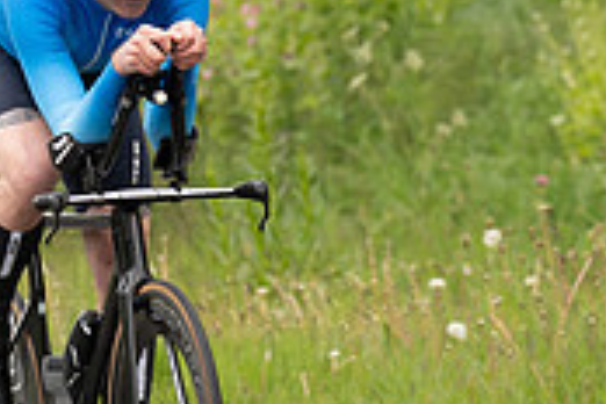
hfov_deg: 2.4
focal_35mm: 859
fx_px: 14459
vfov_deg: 1.6
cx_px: -20
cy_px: 50
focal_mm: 153
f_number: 3.5
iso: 250
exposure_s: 1/1000
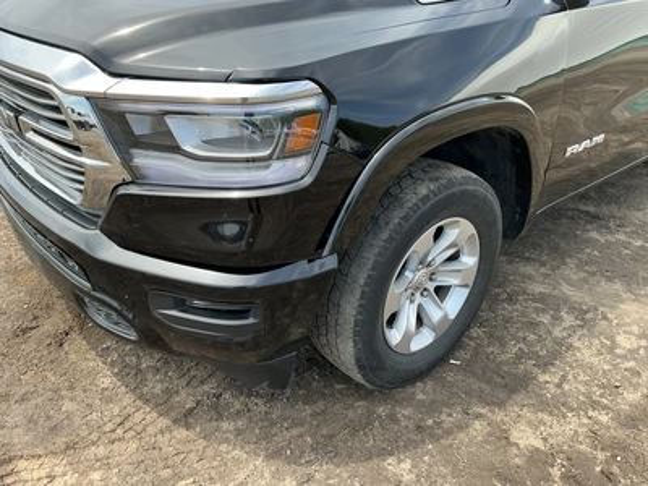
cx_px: 324
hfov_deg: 63.4
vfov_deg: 49.7
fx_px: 524
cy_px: 243
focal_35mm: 28
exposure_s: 1/333
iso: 25
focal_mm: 3
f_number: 1.8
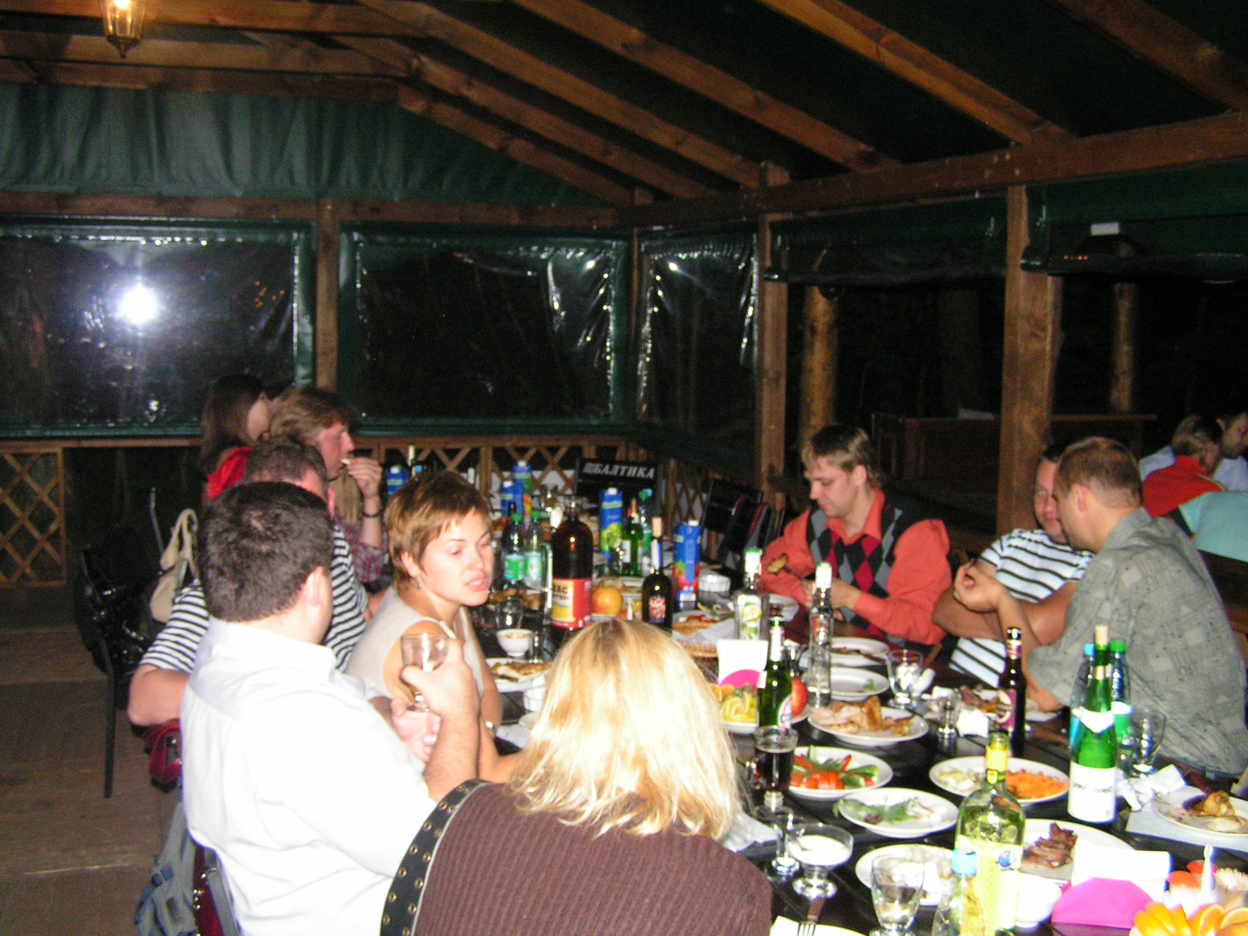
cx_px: 624
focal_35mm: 38
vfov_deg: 37.7
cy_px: 468
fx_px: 1370
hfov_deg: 49.0
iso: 200
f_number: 2.8
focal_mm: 6.3
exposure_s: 1/40
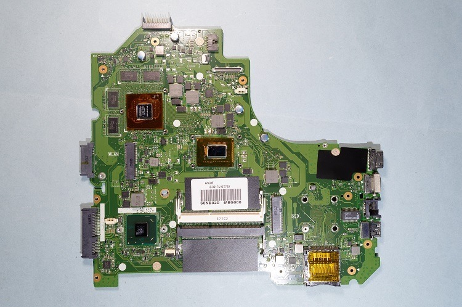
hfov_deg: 67.4
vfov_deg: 47.8
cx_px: 231
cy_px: 154
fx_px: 346
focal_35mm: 27
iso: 100
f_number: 8
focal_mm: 18
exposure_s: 1/5
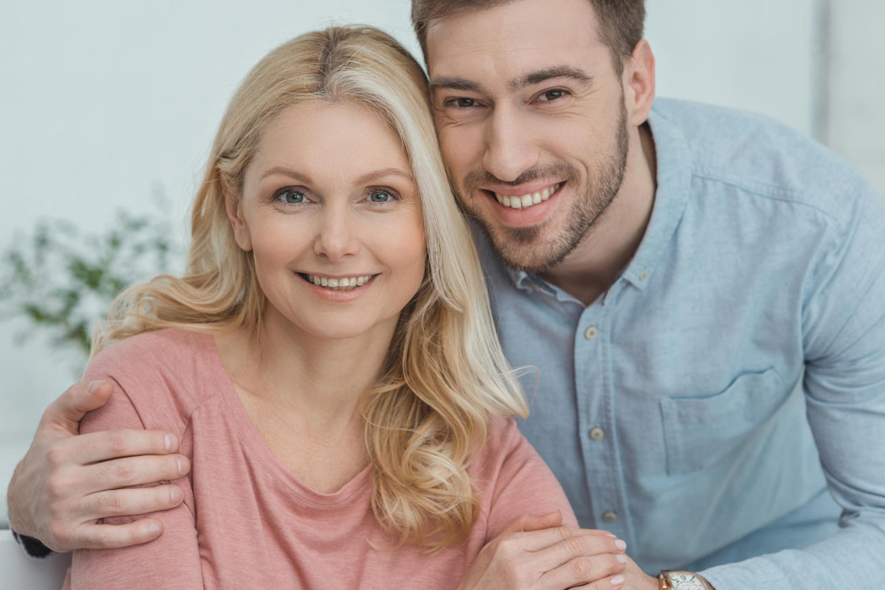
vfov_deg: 8.9
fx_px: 3786
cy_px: 302
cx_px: 542
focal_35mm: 154
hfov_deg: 13.3
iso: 320
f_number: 3.5
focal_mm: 116
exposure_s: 1/200
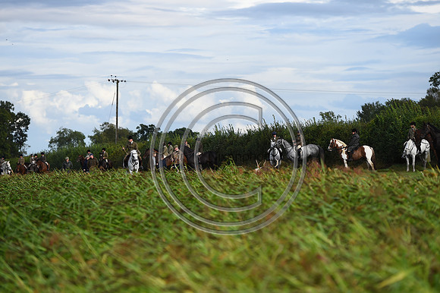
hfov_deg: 12.8
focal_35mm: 160
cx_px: 220
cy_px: 146
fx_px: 1954
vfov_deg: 8.6
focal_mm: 160
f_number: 4
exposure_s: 1/800
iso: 125
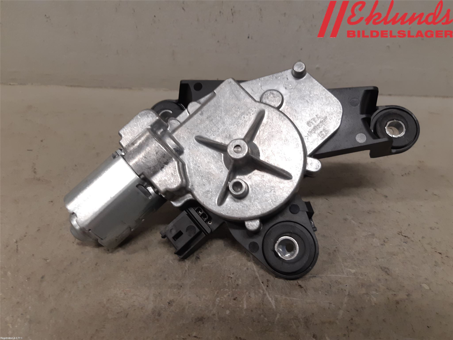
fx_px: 340
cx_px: 226
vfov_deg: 53.1
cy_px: 170
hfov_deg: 67.3
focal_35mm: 26
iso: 100
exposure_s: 1/50
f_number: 1.7
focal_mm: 3.93
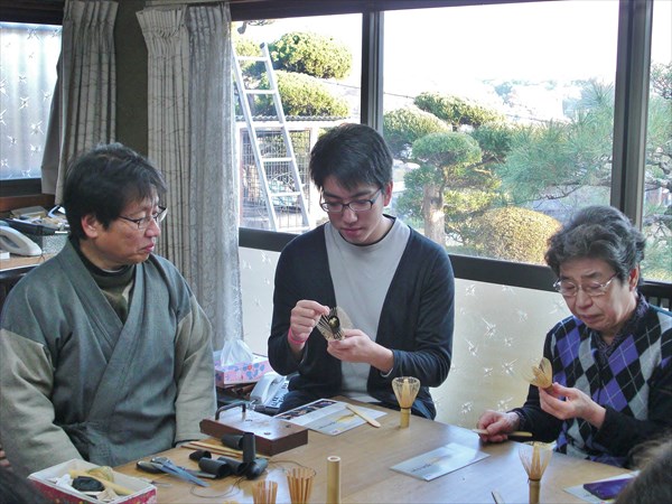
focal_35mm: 52
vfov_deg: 28.0
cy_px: 252
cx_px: 336
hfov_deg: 36.8
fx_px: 1009
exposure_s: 1/80
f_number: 3.4
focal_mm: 9.1
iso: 200
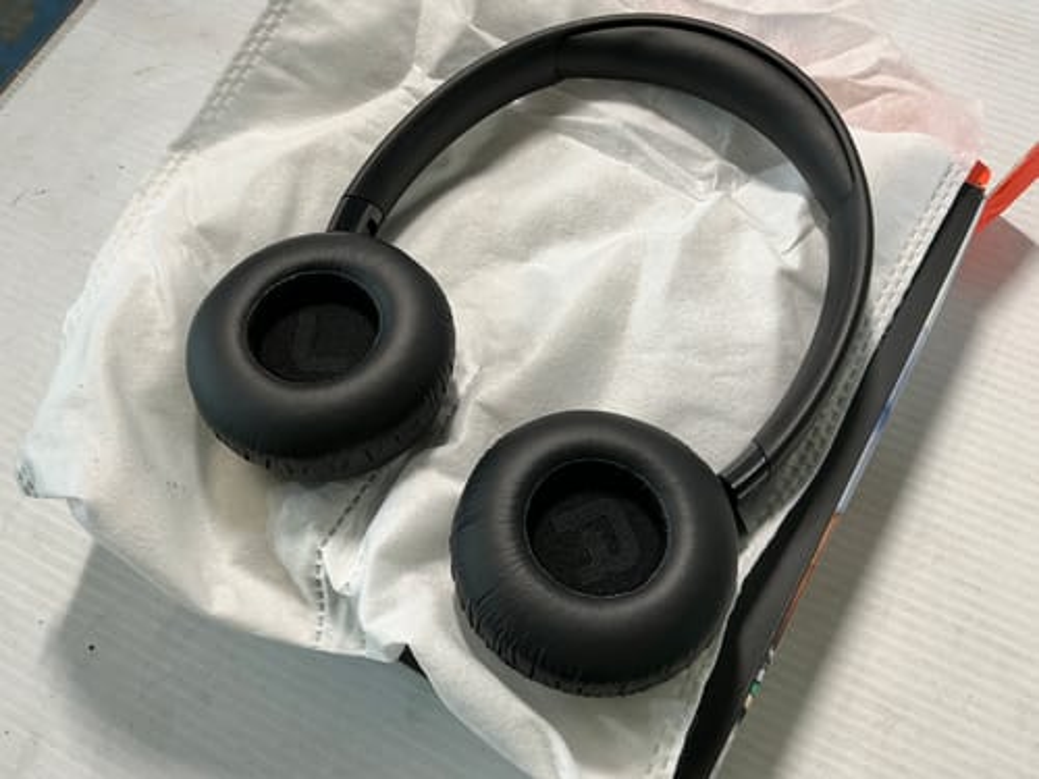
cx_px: 520
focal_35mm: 28
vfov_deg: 49.7
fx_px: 840
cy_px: 390
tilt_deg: -69.4
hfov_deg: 63.4
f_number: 1.8
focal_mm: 3
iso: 40
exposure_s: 1/50
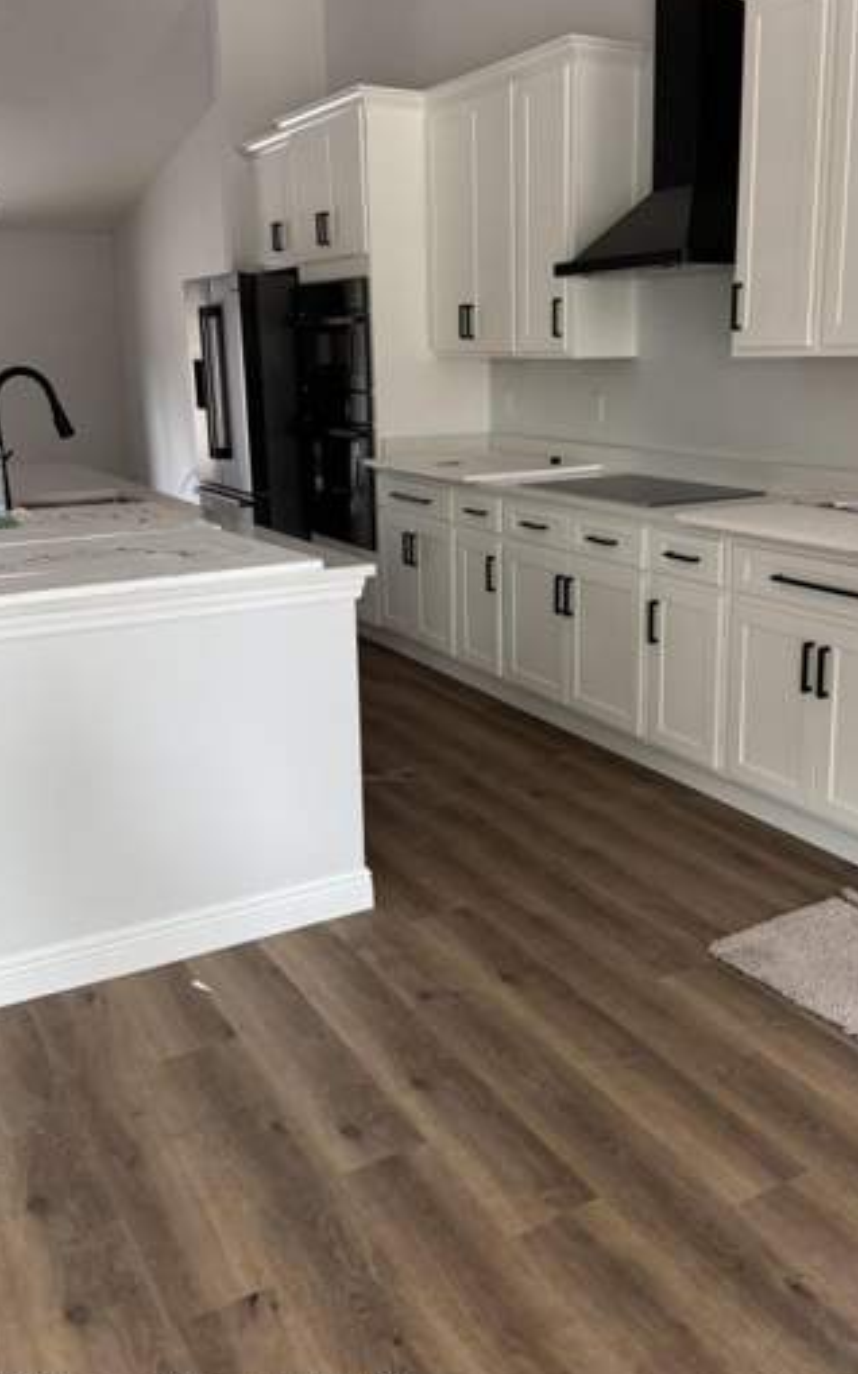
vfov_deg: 59.5
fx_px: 1198
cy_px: 615
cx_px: 502
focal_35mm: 32
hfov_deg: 39.3
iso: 250
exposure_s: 1/60
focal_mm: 6.76
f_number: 1.78
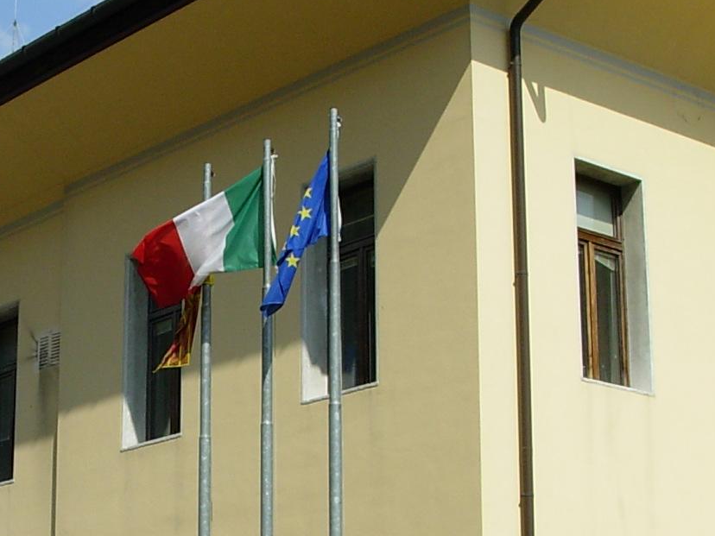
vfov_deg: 15.6
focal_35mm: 94
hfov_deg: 20.8
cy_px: 460
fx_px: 1942
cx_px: 235
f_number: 4.9
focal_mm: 6.3
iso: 50
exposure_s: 1/664
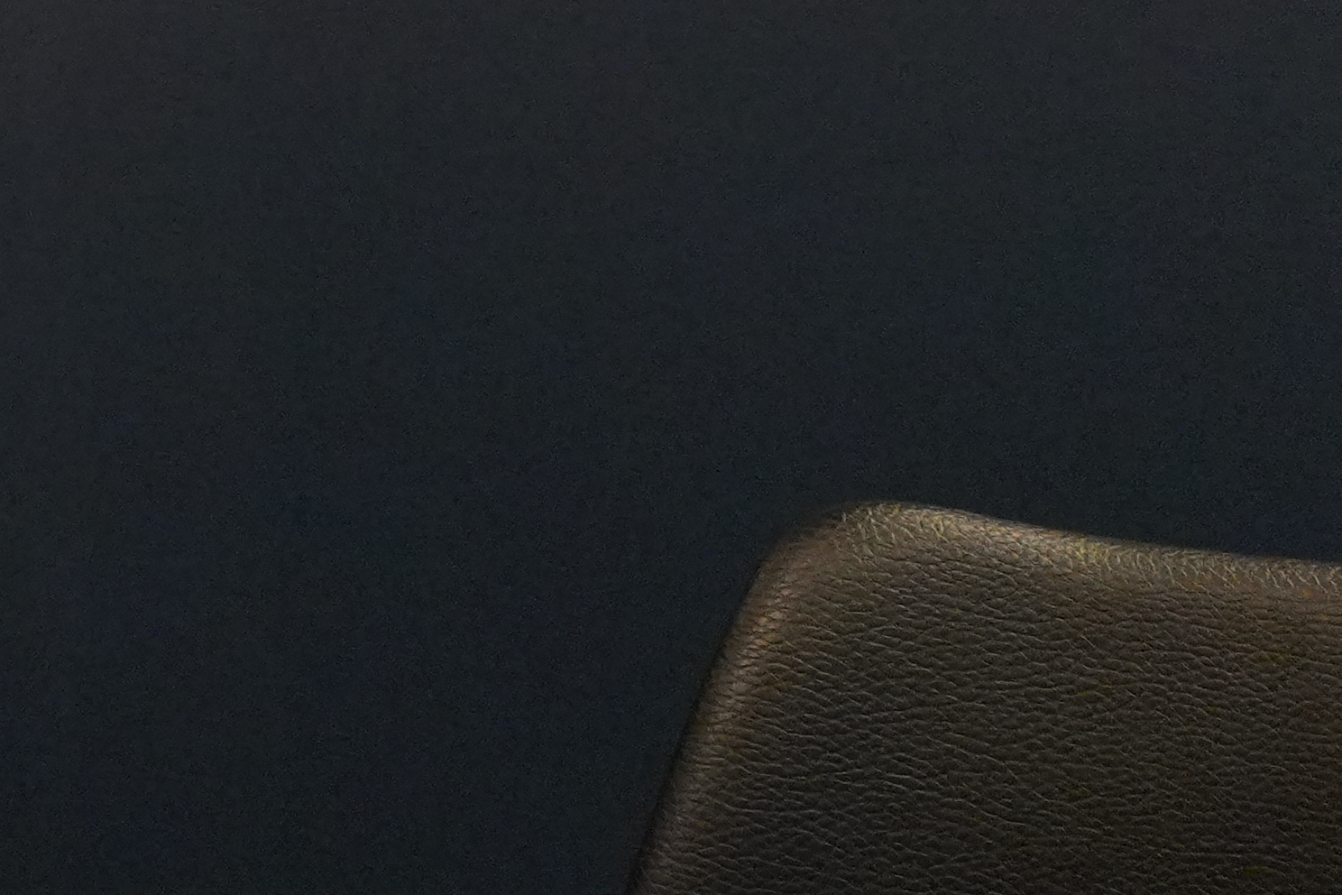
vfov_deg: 10.4
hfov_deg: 14.0
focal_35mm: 131
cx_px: -1019
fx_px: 4886
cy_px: 15
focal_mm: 21
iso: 3200
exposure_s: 1/160
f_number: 4
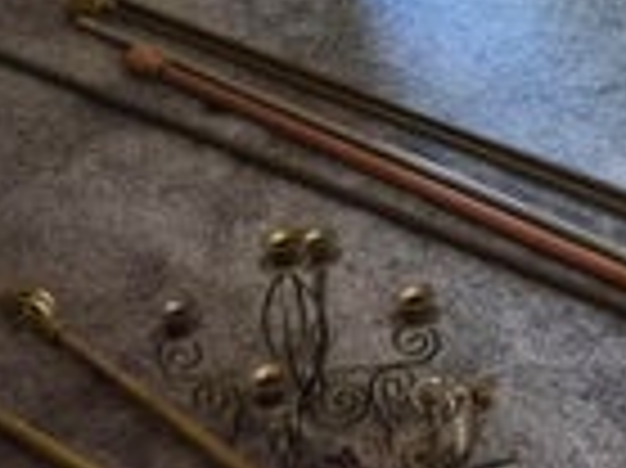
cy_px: -180
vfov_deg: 13.3
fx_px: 1915
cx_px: 739
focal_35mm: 106
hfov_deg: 17.7
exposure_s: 1/120
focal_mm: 5.4
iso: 2000
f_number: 1.8
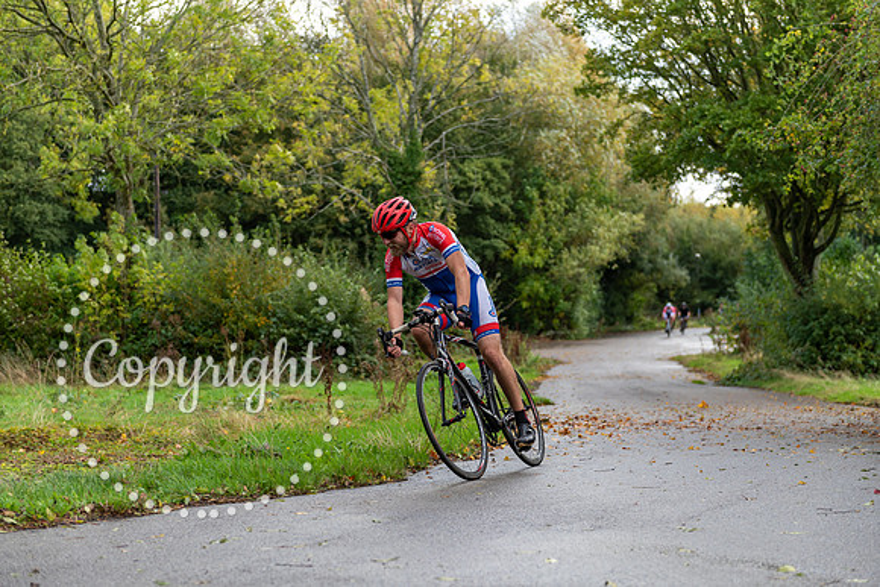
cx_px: 440
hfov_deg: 32.4
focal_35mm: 62
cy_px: 294
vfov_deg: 21.9
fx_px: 1516
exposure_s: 1/640
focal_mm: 62
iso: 200
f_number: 3.2
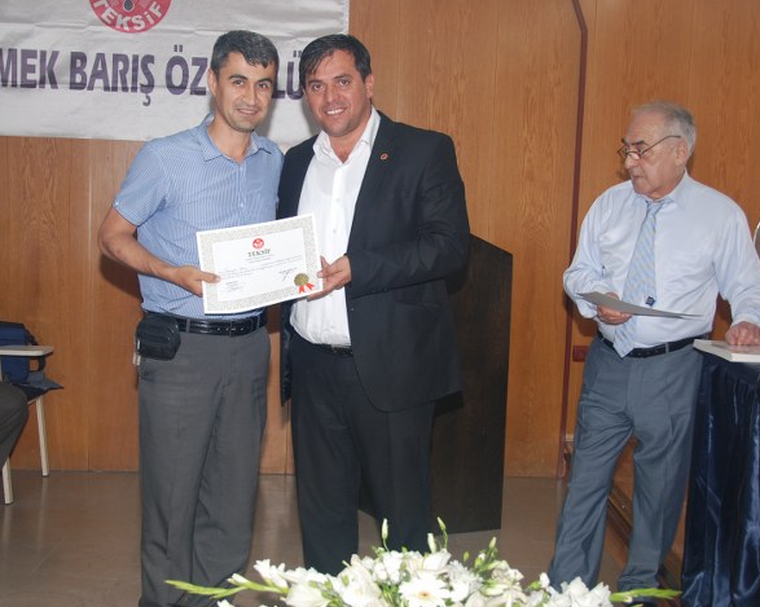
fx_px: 1124
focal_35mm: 50
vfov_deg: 30.2
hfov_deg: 37.3
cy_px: 318
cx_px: 353
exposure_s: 1/60
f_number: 4
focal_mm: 26
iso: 200
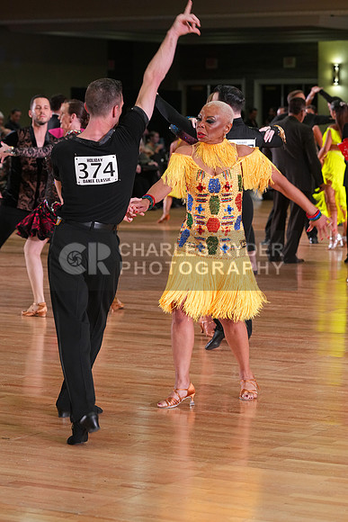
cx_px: 174
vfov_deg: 17.6
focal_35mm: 116
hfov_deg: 11.8
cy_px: 261
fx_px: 1681
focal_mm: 116
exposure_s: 1/200
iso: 2500
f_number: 5.6
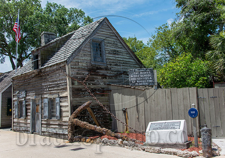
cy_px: 79
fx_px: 225
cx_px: 115
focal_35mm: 35
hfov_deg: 53.1
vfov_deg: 38.8
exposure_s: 1/400
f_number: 6.3
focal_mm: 34
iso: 100
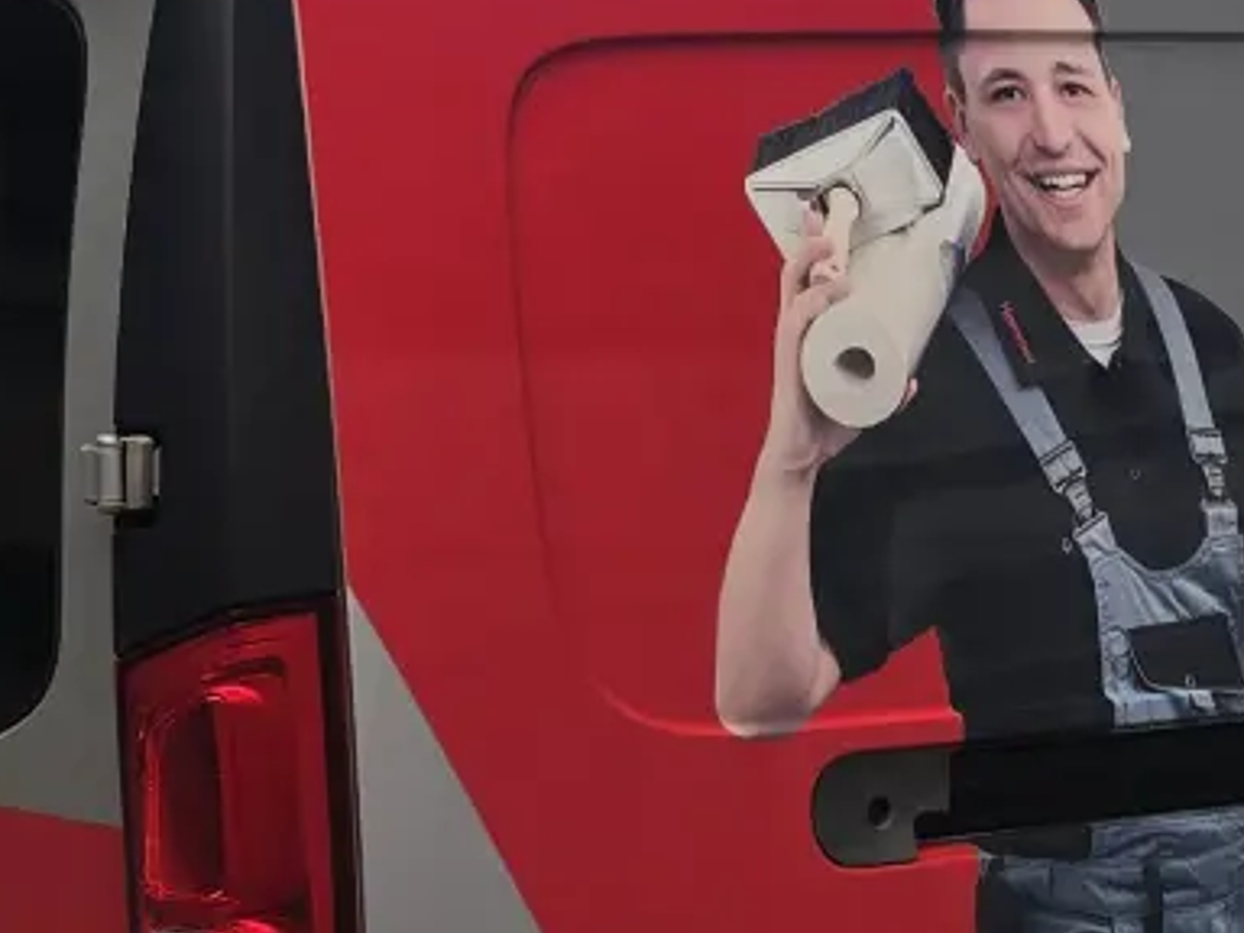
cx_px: 901
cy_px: 781
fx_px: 4133
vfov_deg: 12.8
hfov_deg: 17.0
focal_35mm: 115
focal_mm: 6.3
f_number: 1.7
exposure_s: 1/180
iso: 32
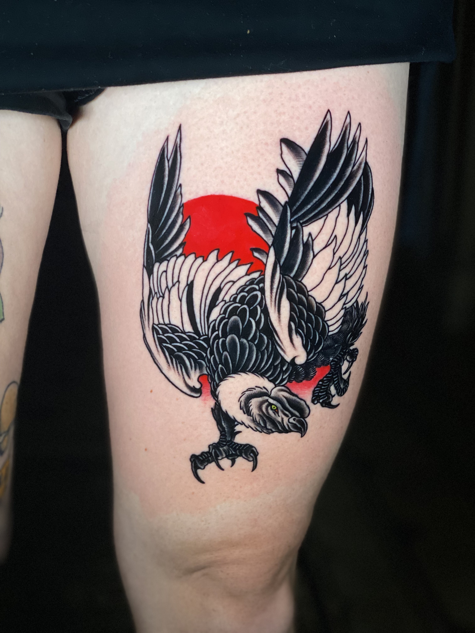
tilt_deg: -9.1
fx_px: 951
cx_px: 238
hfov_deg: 28.0
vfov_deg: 36.8
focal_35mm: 52
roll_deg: -2.2
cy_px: 316
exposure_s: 1/67
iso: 250
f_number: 2
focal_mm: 6
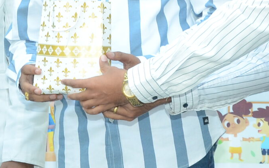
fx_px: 1627
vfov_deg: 5.9
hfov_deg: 9.3
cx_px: -73
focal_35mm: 222
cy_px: 48
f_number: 6.3
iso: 800
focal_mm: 38
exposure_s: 1/160
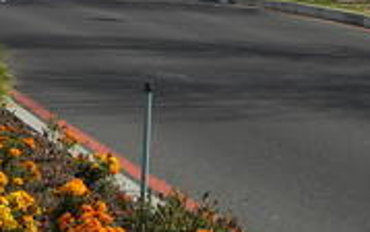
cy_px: -117
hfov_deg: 15.0
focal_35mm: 139
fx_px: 1402
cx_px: 252
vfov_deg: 9.2
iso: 80
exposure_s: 1/715
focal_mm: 8.6
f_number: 3.9
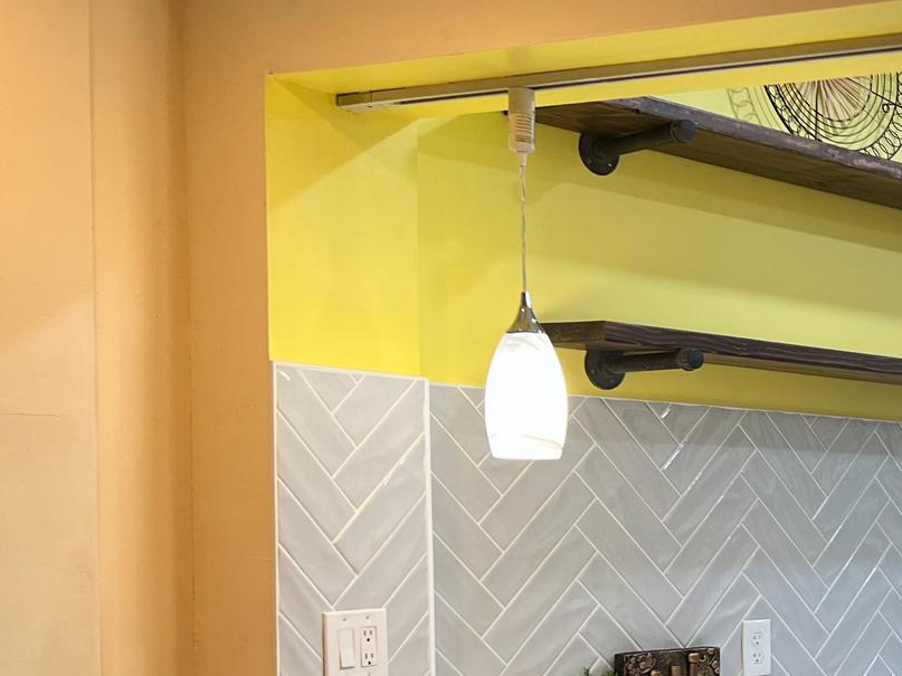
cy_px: 612
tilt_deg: -3.7
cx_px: 1126
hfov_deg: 25.8
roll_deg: -0.3
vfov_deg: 21.7
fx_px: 1720
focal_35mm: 66
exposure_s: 1/120
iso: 125
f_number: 1.5
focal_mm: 5.7
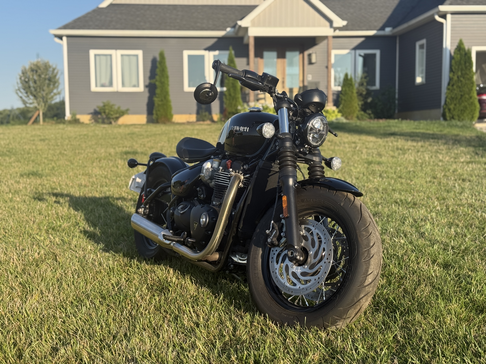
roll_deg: +0.6
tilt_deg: -3.8
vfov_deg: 30.3
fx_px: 674
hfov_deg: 39.7
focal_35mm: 48
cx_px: 243
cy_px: 182
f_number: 1.78
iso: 64
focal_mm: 6.76
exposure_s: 1/2088
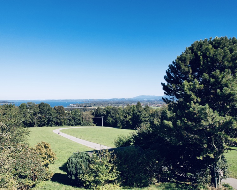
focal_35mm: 25
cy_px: 95
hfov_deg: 67.8
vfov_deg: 56.8
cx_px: 102
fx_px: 175
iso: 110
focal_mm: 8.38
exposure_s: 1/240
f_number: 2.8
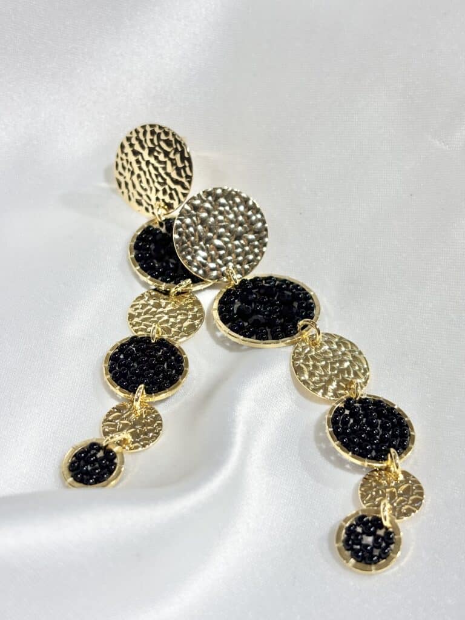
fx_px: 931
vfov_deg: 36.8
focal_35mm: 52
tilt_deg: -37.6
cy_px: 310
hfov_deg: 28.0
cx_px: 232
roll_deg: +5.4
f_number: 1.6
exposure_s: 1/198
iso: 32
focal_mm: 5.96
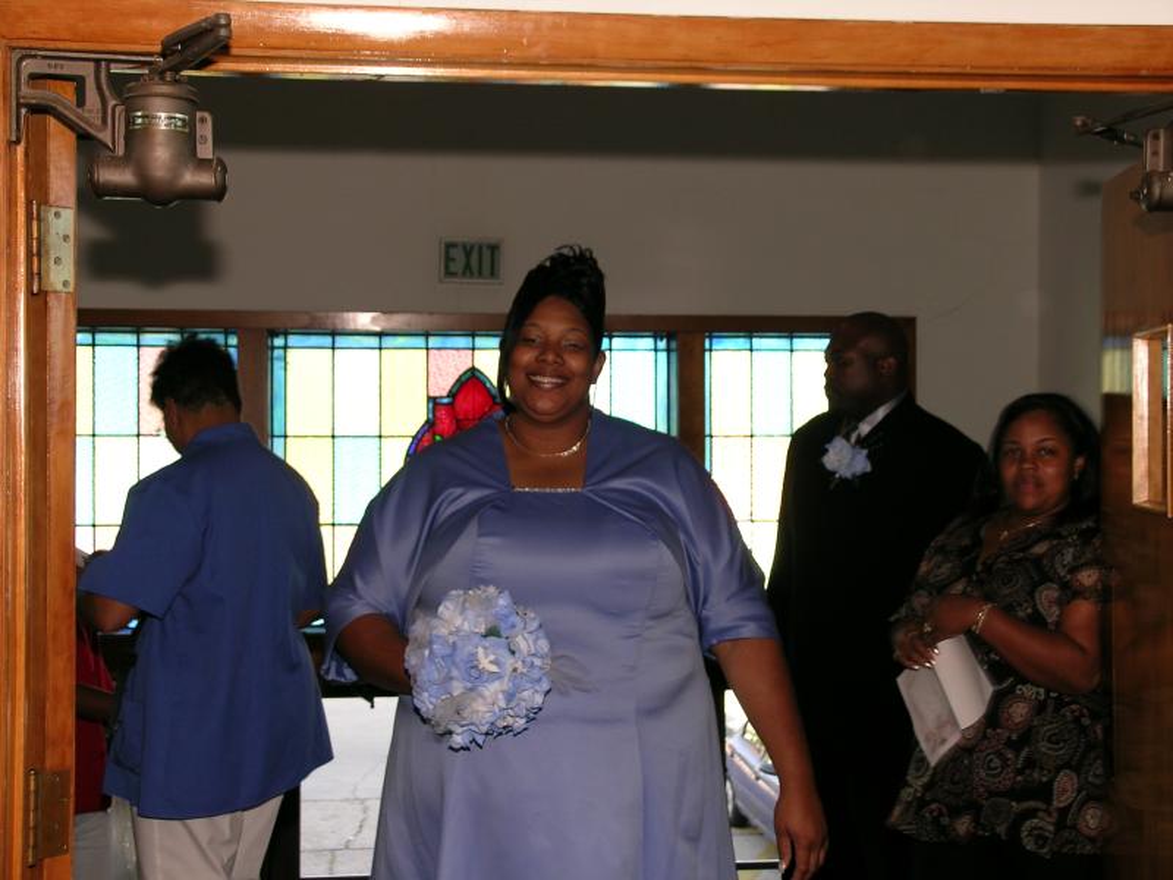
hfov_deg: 36.2
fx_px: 1796
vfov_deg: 27.5
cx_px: 586
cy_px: 440
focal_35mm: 53
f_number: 4.4
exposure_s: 1/30
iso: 50
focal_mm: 11.1
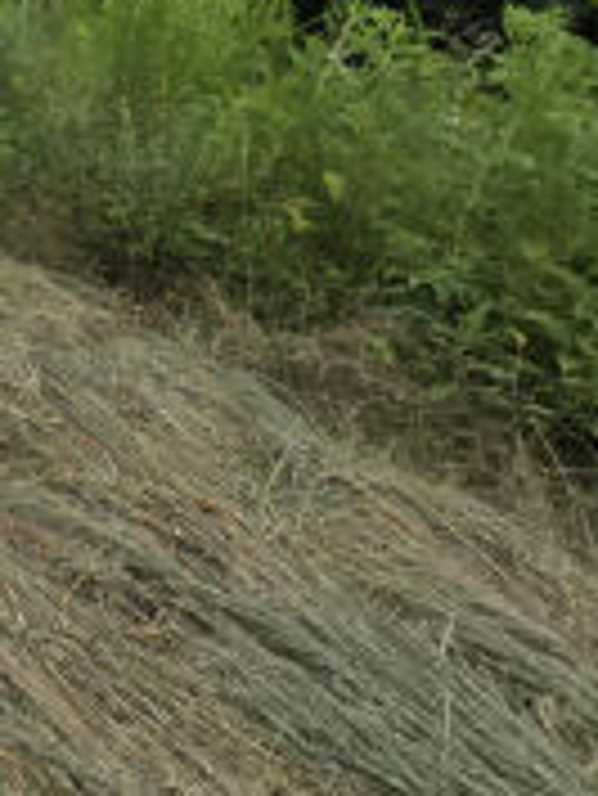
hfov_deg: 15.2
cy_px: -238
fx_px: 1127
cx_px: -839
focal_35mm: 49
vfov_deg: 30.6
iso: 50
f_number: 2.2
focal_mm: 2.2
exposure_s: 1/2456
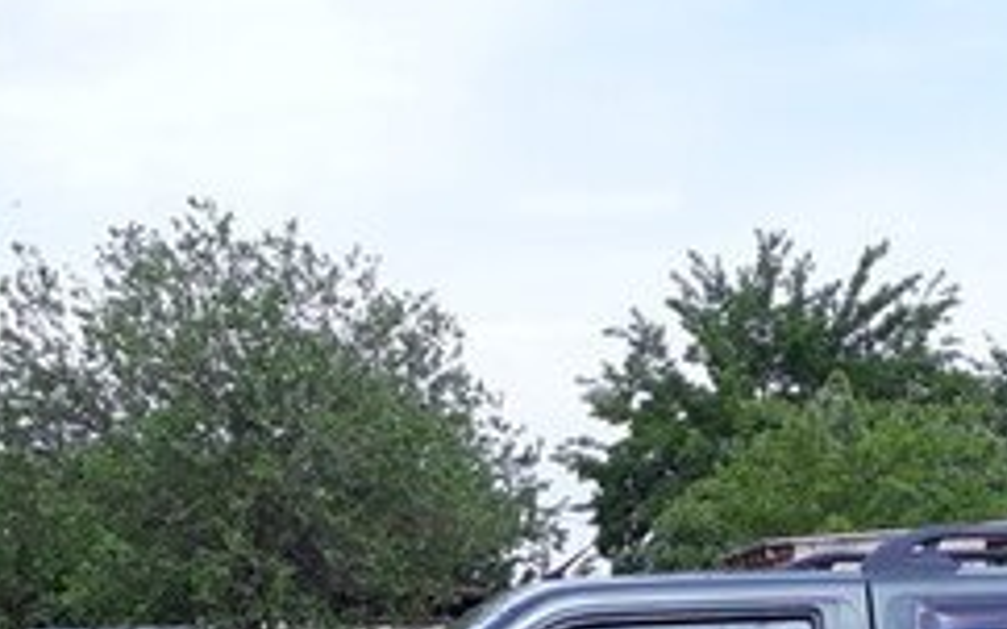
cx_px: 695
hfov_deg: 26.3
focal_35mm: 78
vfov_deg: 15.3
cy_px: 977
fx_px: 2140
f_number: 1.9
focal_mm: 3.6
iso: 40
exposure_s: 1/956
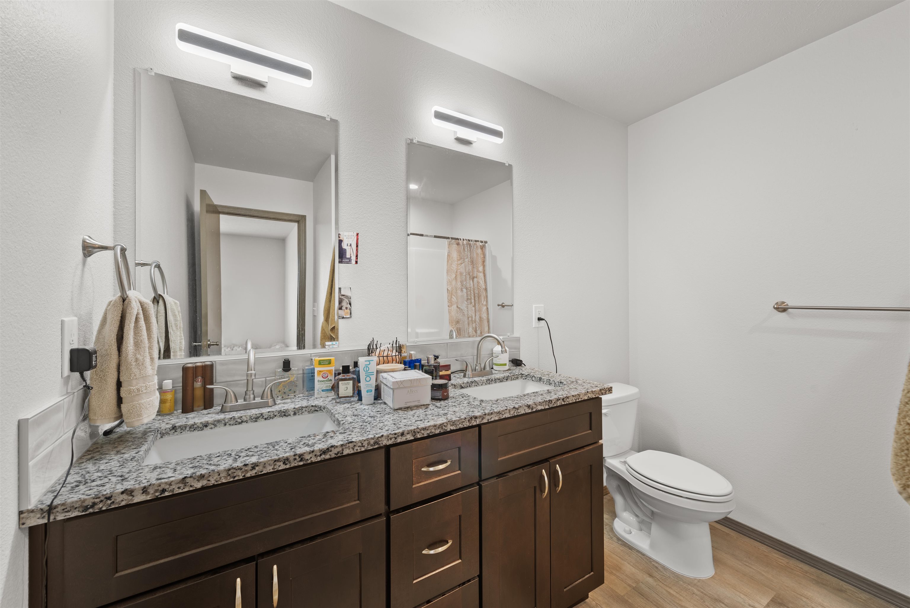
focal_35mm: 14
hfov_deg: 104.2
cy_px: 304
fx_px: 354
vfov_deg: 81.2
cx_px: 455
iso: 100
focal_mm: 14
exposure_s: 2
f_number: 8
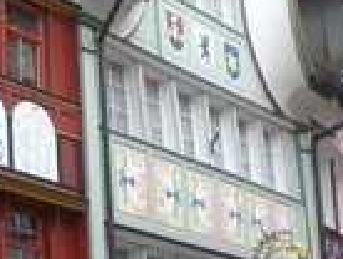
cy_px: 182
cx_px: -17
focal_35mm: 110
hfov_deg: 17.4
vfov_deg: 13.5
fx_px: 1092
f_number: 3.1
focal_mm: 6.3
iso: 50
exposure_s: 1/125
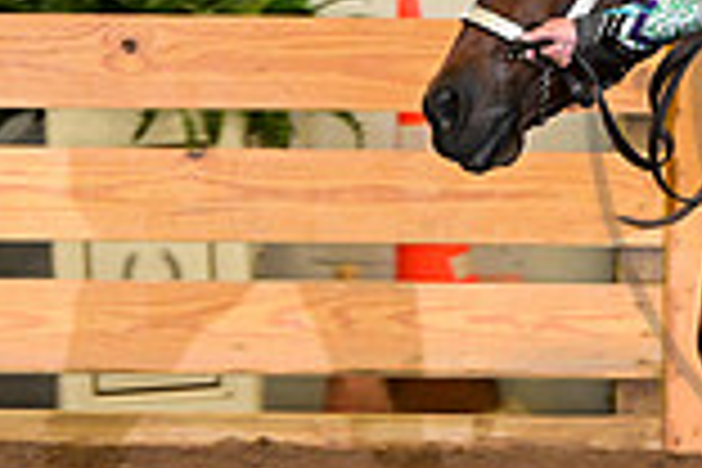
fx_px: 13083
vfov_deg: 2.0
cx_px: 1116
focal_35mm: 671
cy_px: 79
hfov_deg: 3.1
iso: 2500
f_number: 5.6
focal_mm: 180
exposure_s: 1/125
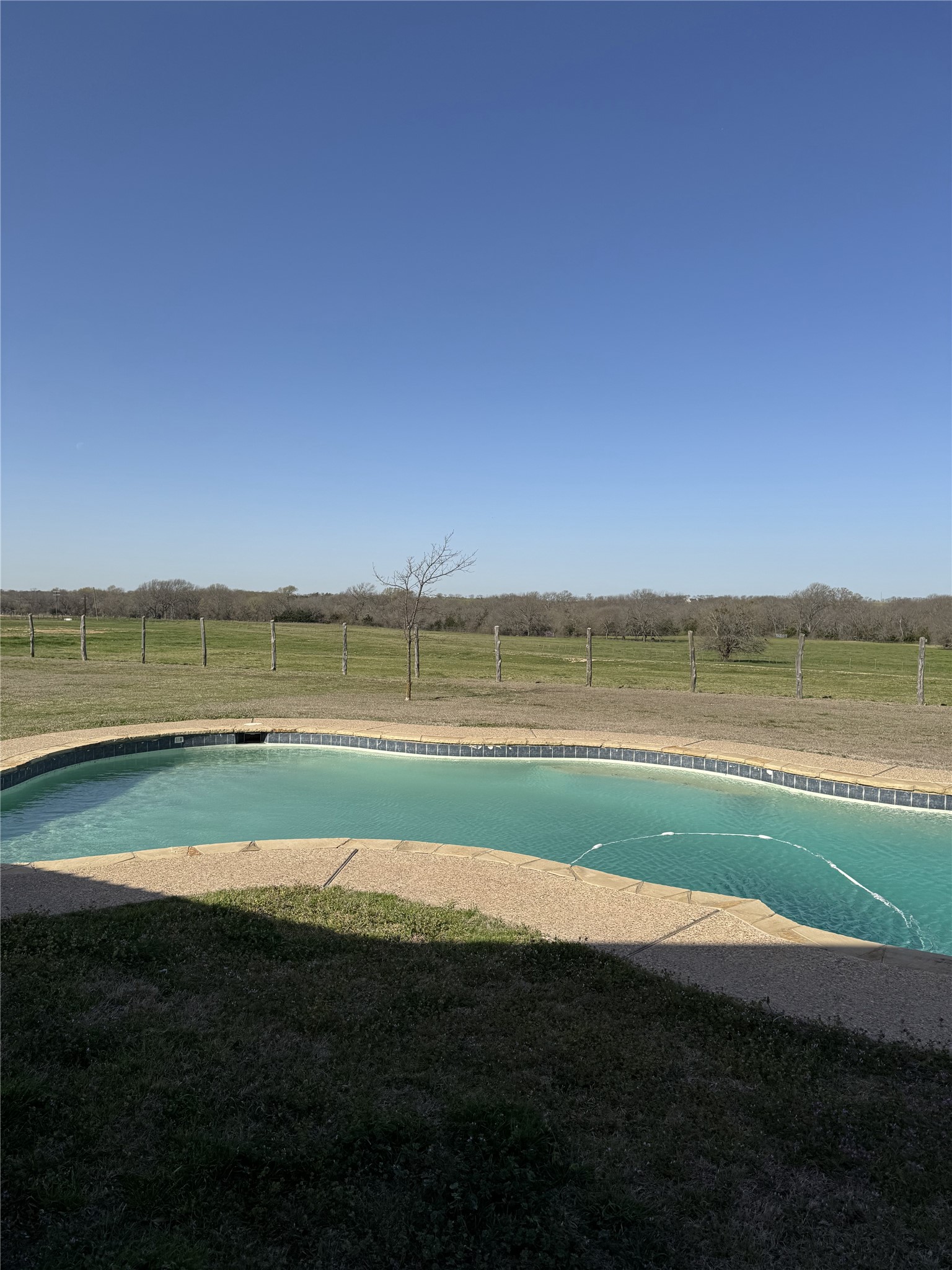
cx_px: 476
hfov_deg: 56.8
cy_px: 635
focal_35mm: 24
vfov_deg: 71.6
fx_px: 880
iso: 80
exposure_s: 1/5814
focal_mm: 6.76
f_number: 1.78
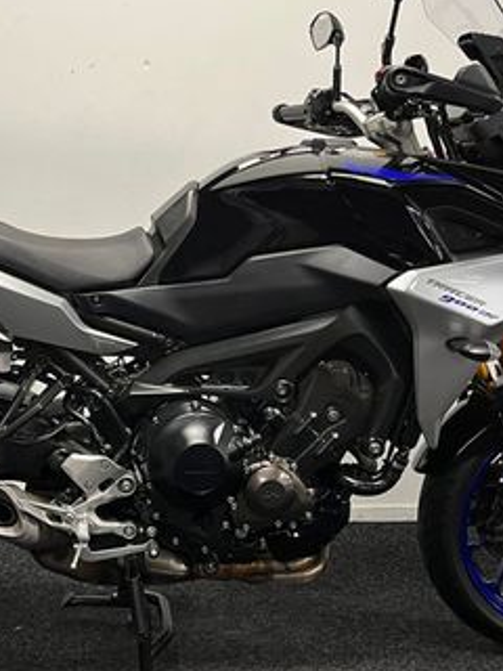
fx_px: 1007
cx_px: 184
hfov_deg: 27.9
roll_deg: -1.1
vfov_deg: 36.8
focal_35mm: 52
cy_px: 291
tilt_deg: -6.6
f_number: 1.6
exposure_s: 1/50
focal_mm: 5.1
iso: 80
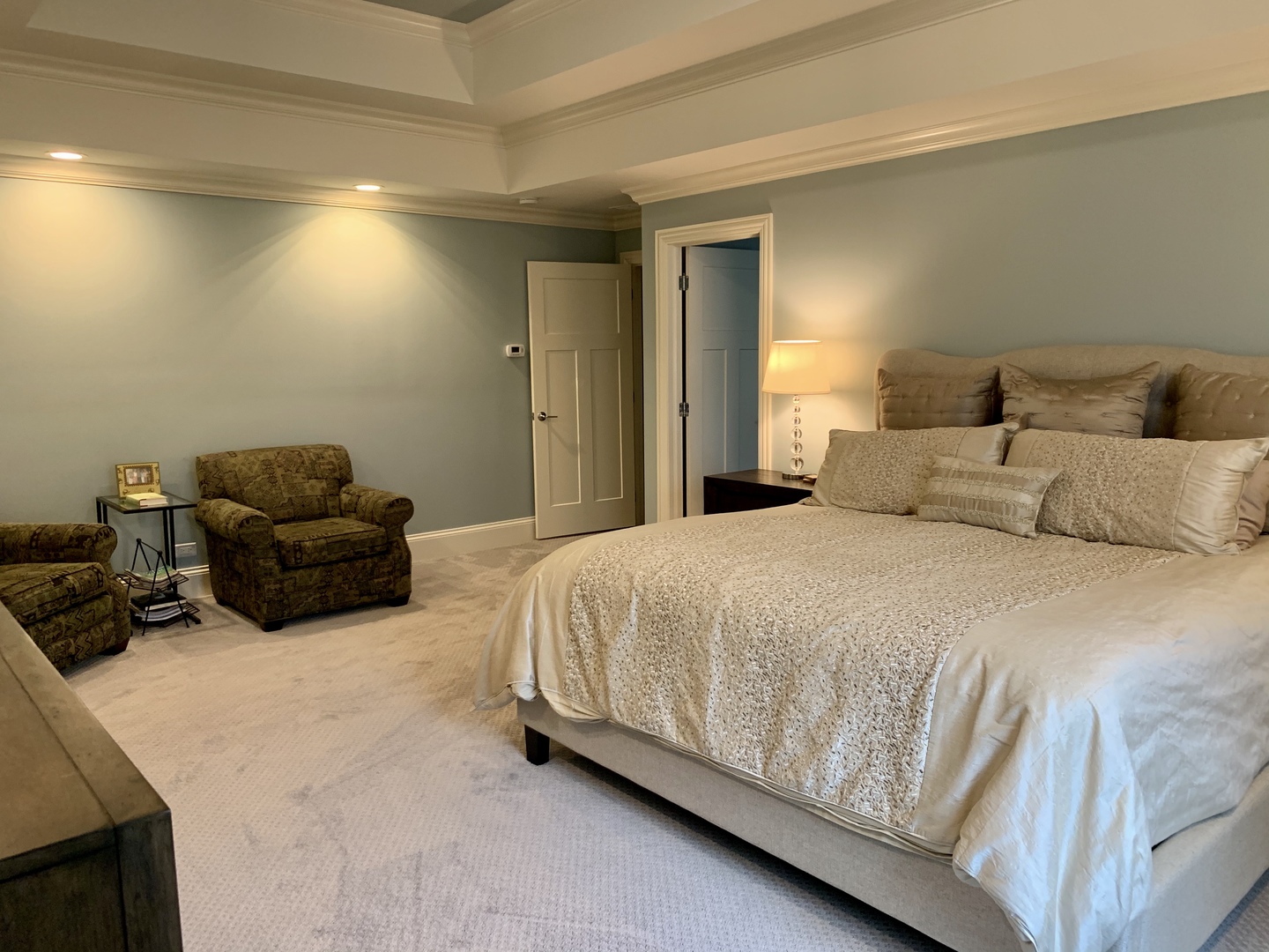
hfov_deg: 67.3
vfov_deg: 53.1
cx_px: 634
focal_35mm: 26
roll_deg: +0.4
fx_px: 953
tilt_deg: -7.3
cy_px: 476
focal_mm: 4.25
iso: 125
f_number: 1.8
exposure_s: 1/60
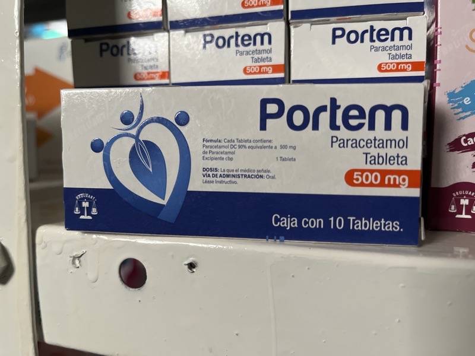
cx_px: 238
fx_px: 357
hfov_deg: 67.3
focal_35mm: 26
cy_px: 178
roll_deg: -0.2
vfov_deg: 53.1
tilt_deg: -6.3
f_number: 1.6
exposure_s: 1/60
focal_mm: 5.1
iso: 500
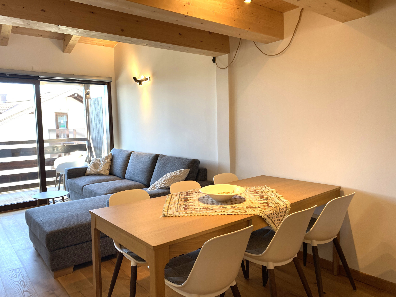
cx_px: 198
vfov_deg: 53.1
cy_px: 148
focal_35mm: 26
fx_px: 297
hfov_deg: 67.3
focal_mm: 4.25
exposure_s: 1/100
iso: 80
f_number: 1.8
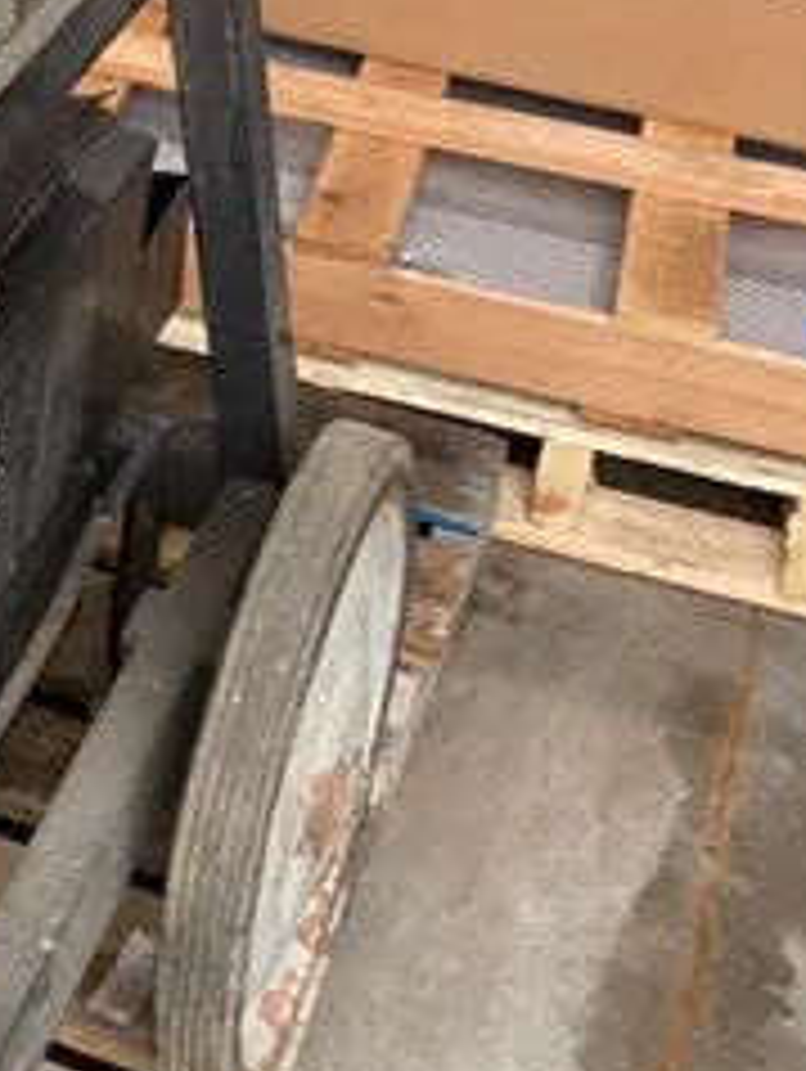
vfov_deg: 23.4
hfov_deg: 16.7
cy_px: 11
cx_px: -410
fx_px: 2479
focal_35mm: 80
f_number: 1.8
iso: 80
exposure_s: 1/121
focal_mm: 4.25
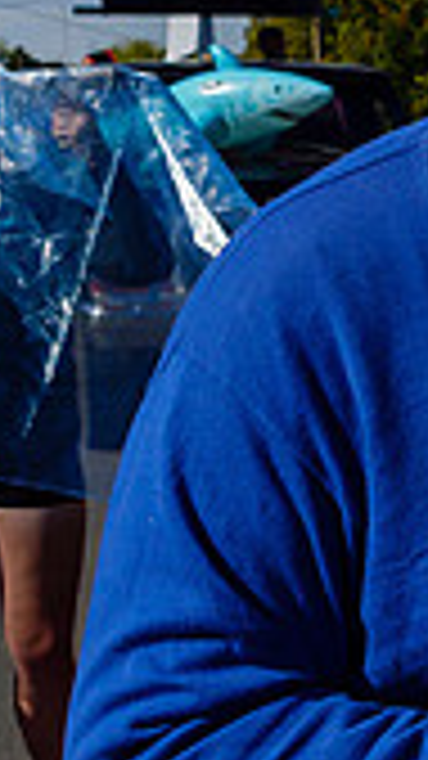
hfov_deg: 11.1
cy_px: 384
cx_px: 1059
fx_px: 1817
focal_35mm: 90
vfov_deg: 23.7
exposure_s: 1/5000
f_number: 3.5
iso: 200
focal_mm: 12
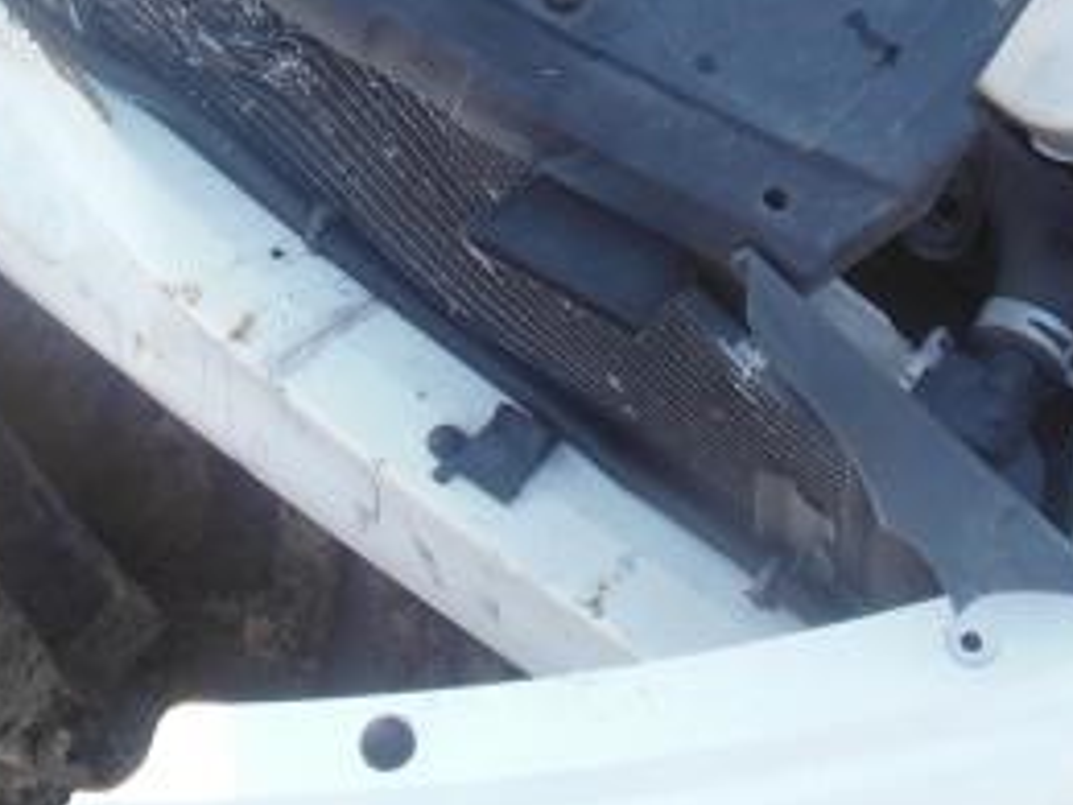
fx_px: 2387
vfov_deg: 17.9
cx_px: 598
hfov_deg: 25.3
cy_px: -252
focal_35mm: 77
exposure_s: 1/250
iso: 125
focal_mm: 4.5
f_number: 3.2
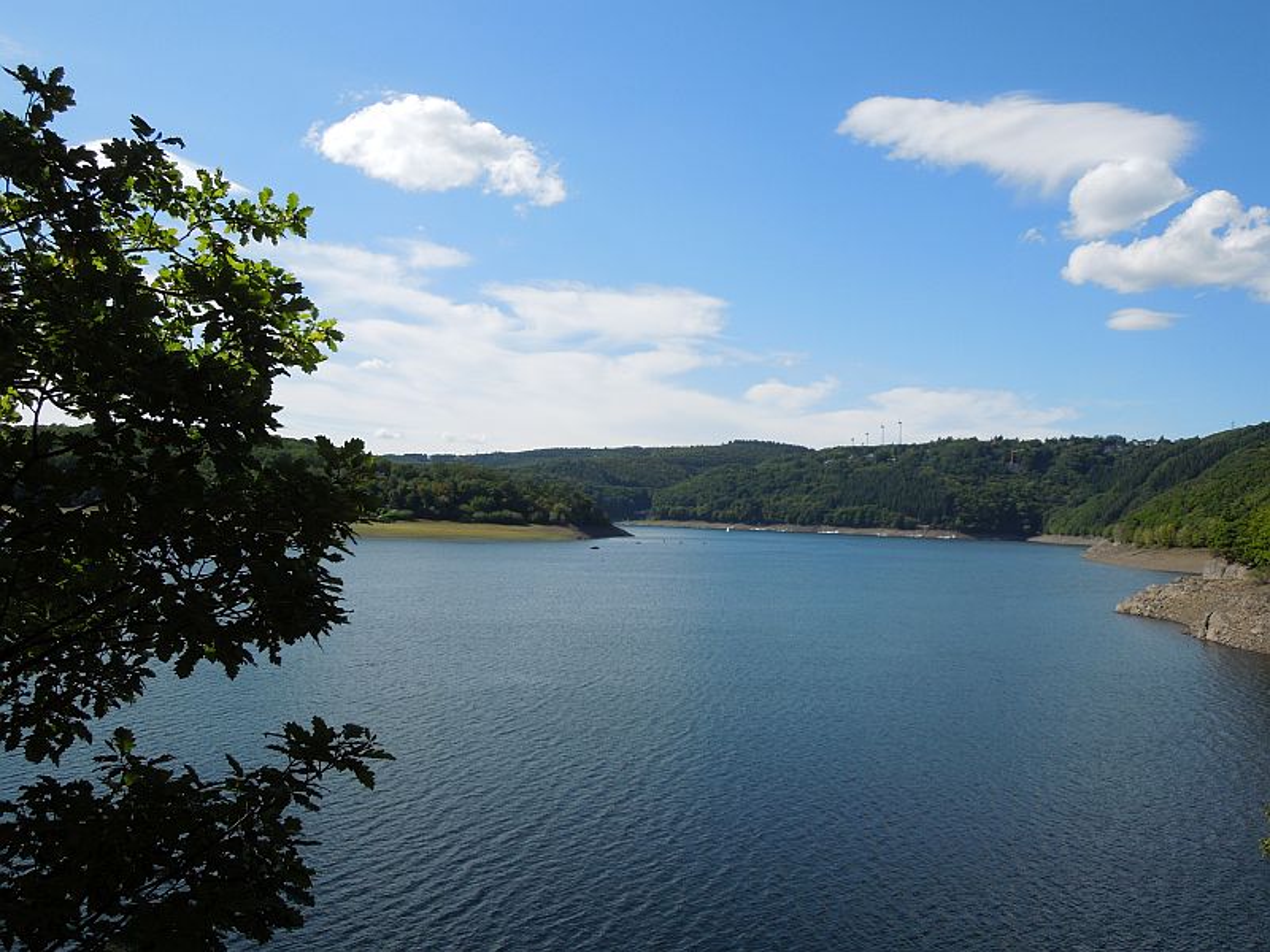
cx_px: 635
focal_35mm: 31
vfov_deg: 45.4
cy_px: 476
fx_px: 1137
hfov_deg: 58.4
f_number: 3.6
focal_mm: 5.6
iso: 100
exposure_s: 1/1250
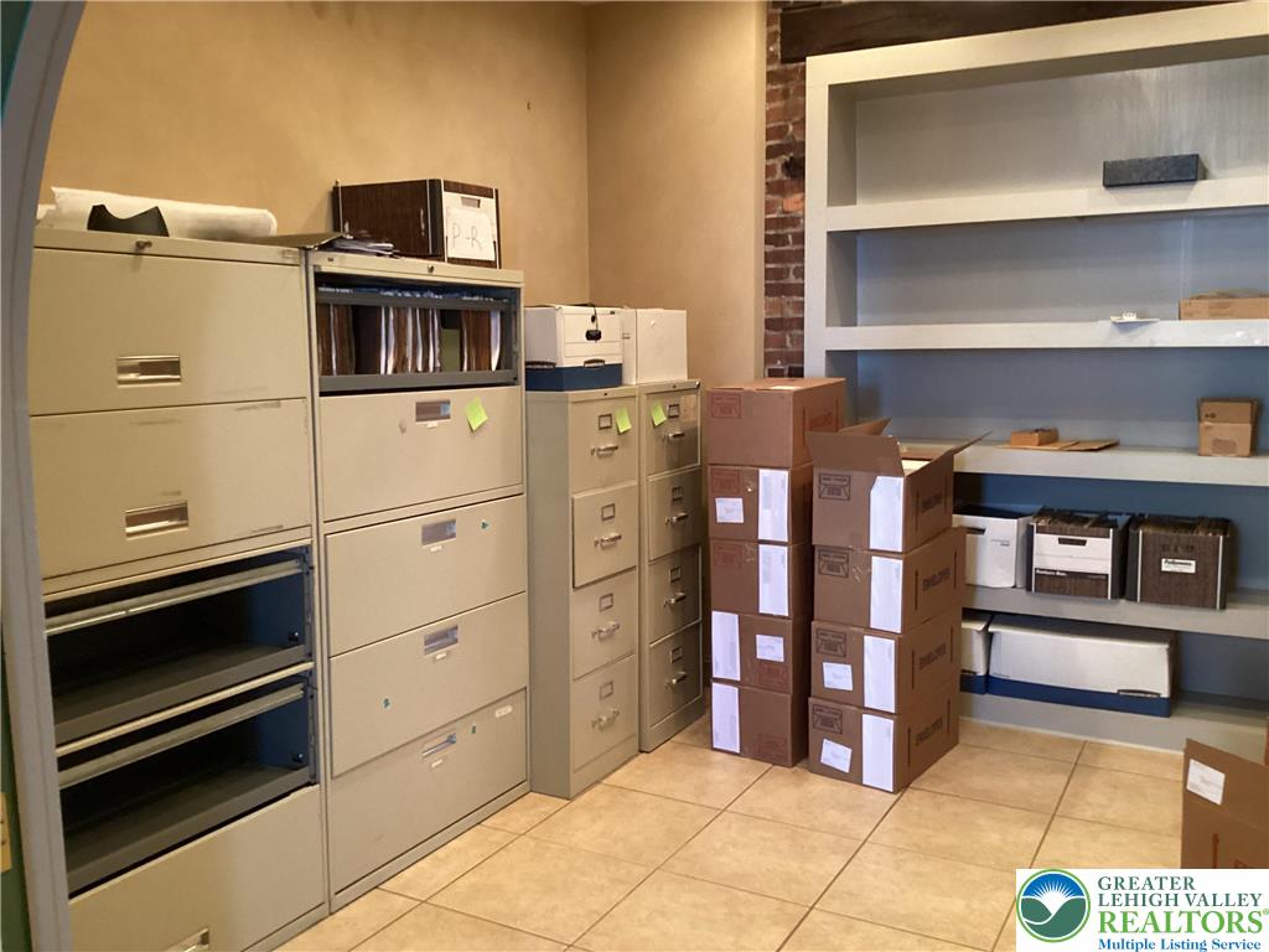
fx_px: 1136
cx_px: 634
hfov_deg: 58.4
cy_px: 476
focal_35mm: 31
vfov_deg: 45.4
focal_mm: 3.3
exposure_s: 1/40
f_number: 2.4
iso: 320
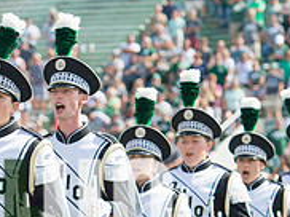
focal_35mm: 343
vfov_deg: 4.3
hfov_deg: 5.8
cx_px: 53
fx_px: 2870
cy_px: 233
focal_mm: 112
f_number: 4.5
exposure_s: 1/1000
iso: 200
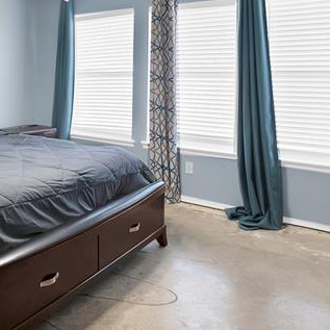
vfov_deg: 47.0
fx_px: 356
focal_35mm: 33
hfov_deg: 44.8
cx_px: 27
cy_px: 66
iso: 640
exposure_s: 1/40
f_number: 4
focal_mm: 12
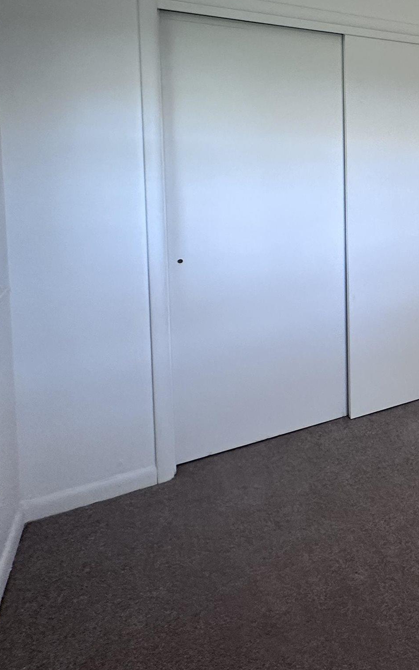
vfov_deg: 60.0
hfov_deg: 30.5
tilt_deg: -2.3
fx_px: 548
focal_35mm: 30
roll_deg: -1.1
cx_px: 574
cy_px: 179
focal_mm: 2.22
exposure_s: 1/120
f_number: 2.2
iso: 200
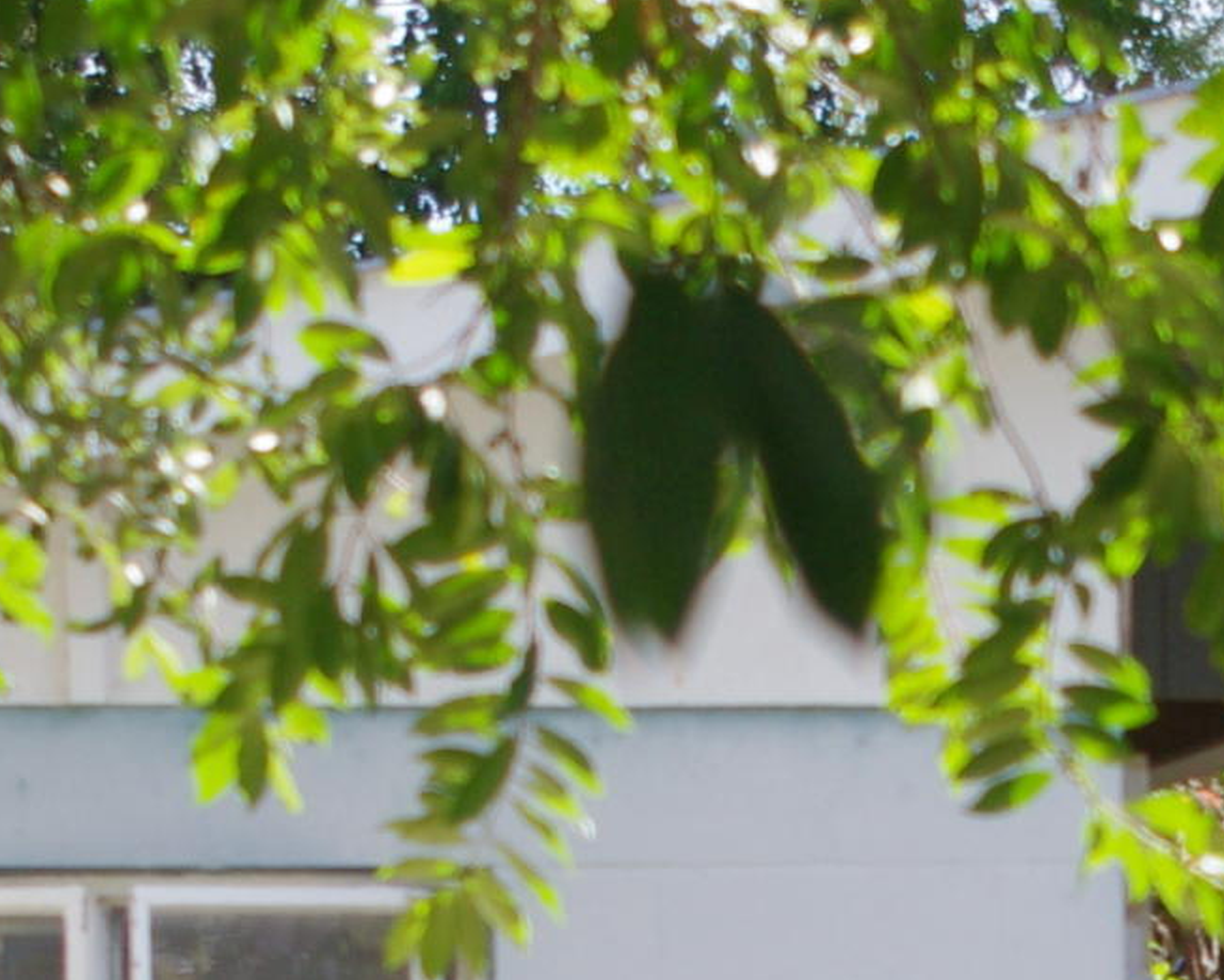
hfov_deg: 8.5
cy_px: 1298
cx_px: 1273
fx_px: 8151
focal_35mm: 225
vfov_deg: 6.8
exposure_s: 1/500
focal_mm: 35
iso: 400
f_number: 5.6
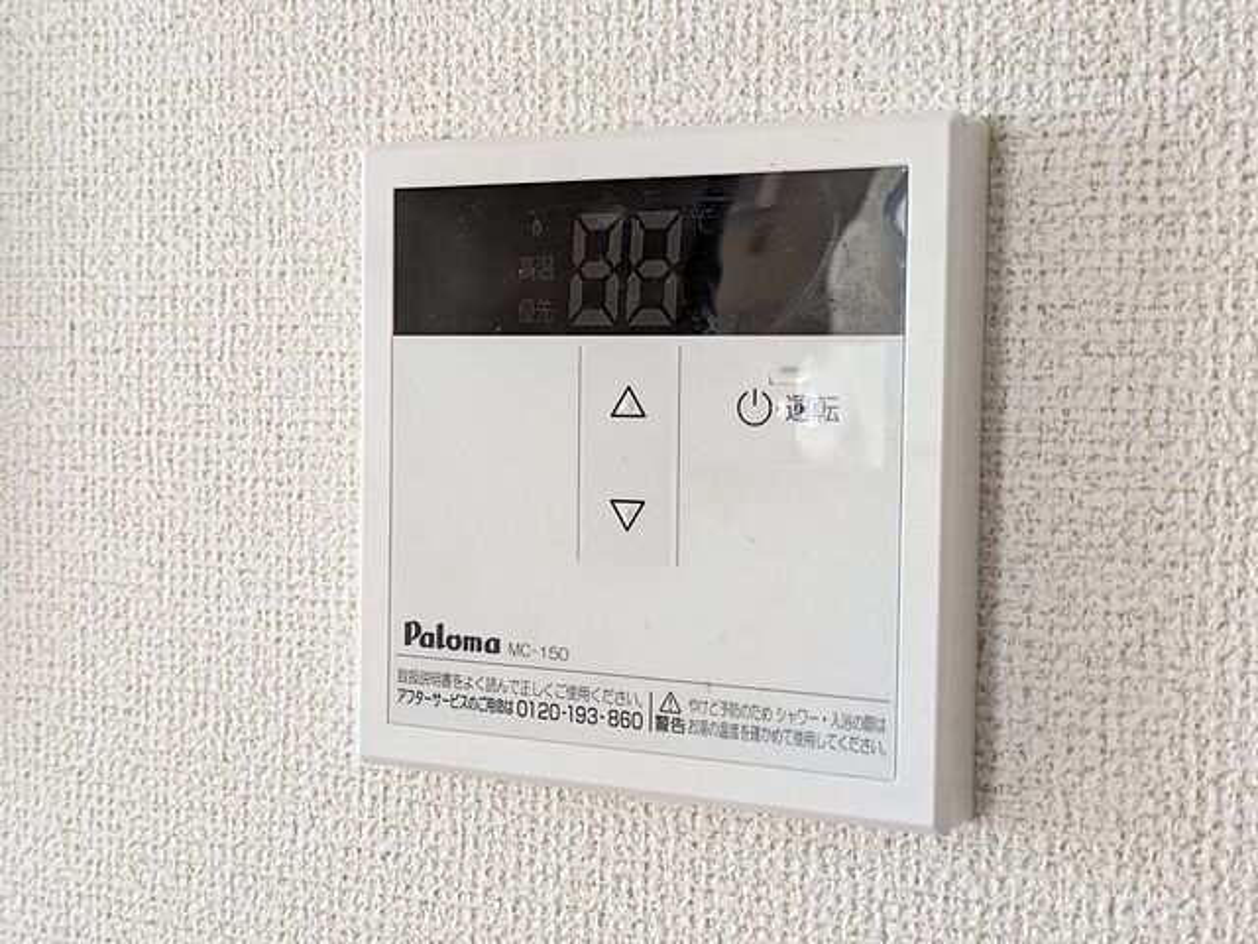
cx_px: 629
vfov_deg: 28.6
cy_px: 472
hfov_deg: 37.5
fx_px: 1853
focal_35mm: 51
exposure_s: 1/120
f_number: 1.89
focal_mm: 5.43
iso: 519
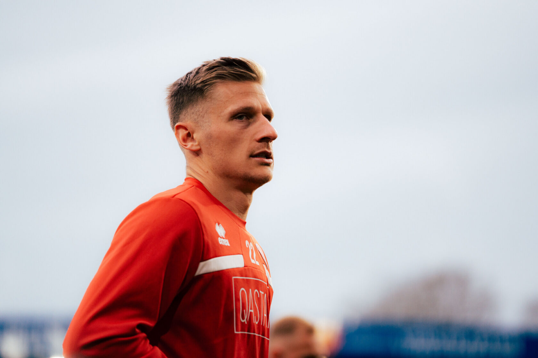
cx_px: 269
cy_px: 179
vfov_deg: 6.9
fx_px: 2989
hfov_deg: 10.3
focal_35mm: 200
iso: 1250
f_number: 2.8
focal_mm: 200
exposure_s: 1/1600
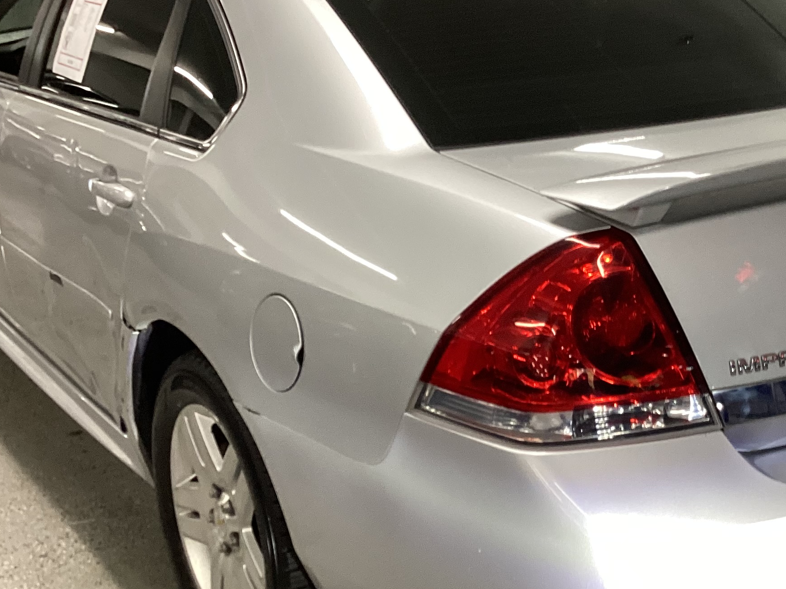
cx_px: 571
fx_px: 1317
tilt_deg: -22.3
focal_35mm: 58
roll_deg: -1.0
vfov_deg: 25.2
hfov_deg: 32.7
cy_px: 310
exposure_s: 1/50
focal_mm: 3.3
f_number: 2.4
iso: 100
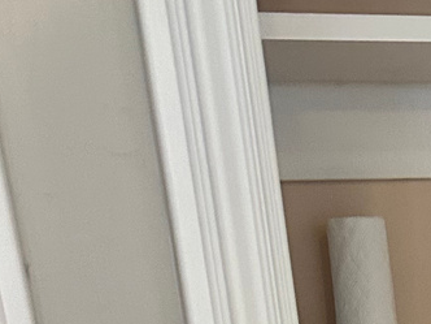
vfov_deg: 11.2
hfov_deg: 15.8
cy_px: 781
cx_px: 709
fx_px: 1382
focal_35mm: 111
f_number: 1.78
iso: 320
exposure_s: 1/60
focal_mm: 6.86
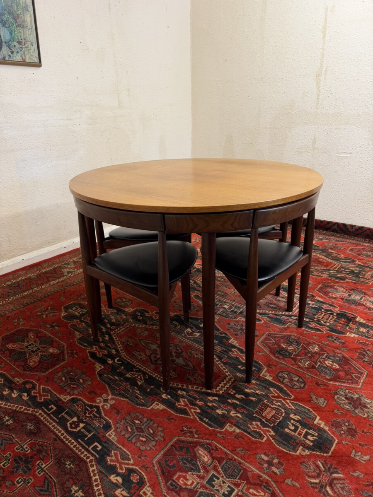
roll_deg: +1.1
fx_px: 345
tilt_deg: -22.3
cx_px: 186
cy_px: 248
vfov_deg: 71.6
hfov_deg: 56.8
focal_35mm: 24
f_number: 1.78
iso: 125
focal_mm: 6.76
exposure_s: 1/50
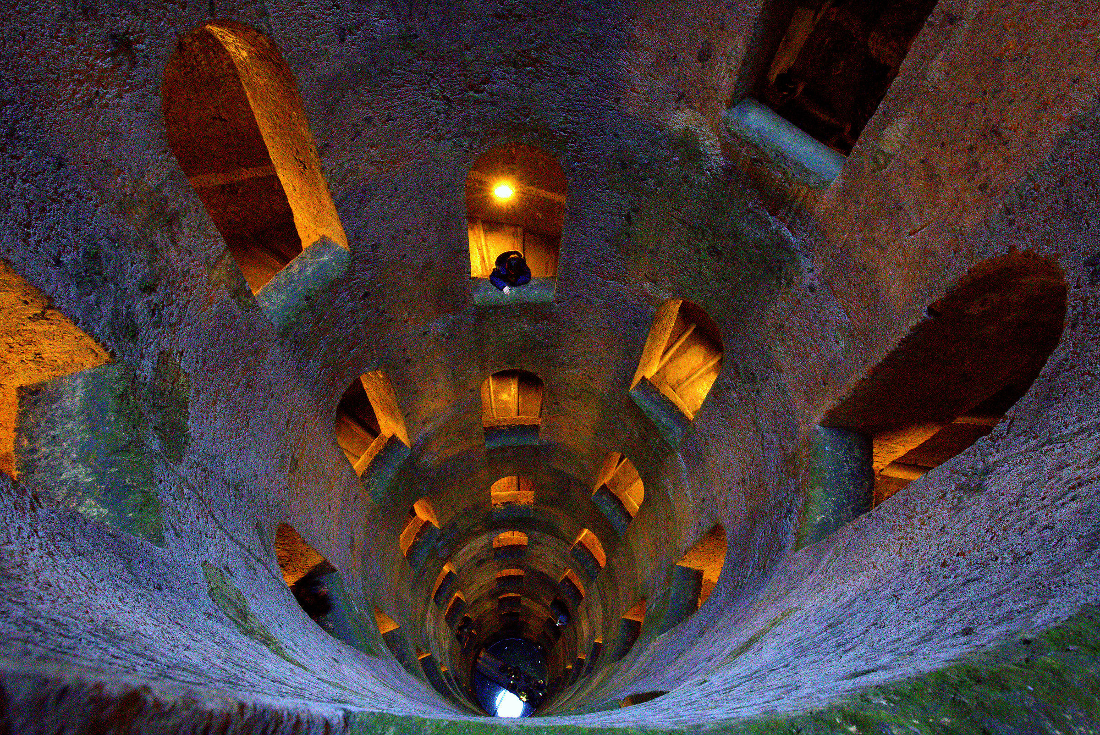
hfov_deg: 96.7
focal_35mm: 16
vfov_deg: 73.8
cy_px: 368
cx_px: 550
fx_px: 489
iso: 12800
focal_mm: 16
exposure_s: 1/5
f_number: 9
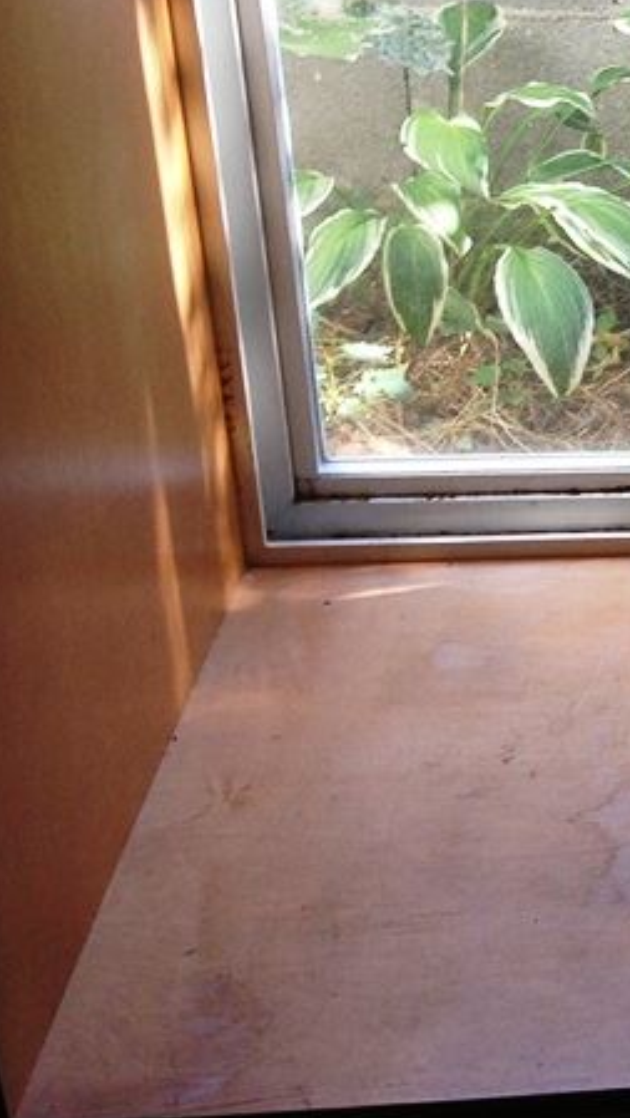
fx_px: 2432
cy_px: 306
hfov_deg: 12.9
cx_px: 1258
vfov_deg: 25.6
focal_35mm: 82
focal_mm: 4.13
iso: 64
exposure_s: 1/60
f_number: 2.4
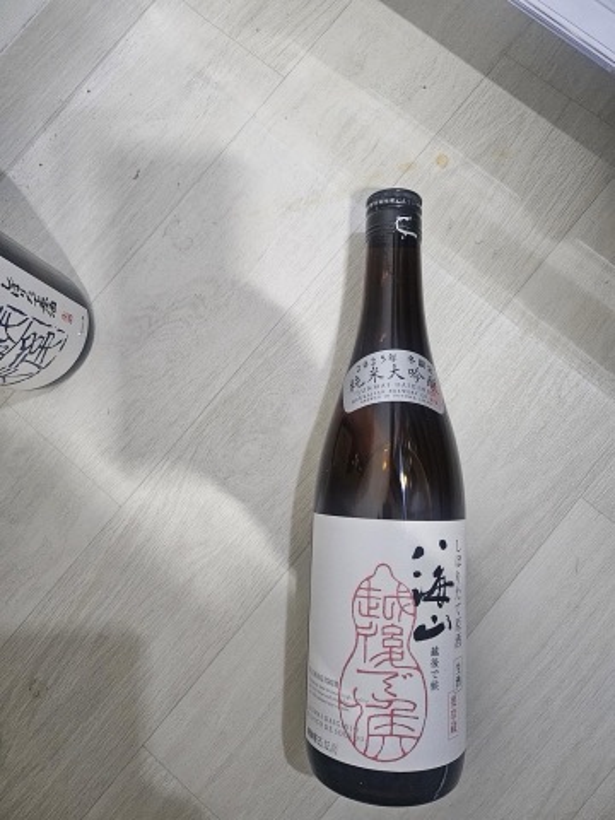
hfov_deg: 56.8
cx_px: 308
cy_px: 410
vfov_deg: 71.6
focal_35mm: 24
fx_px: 569
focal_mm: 5
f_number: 1.8
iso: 640
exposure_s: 1/60
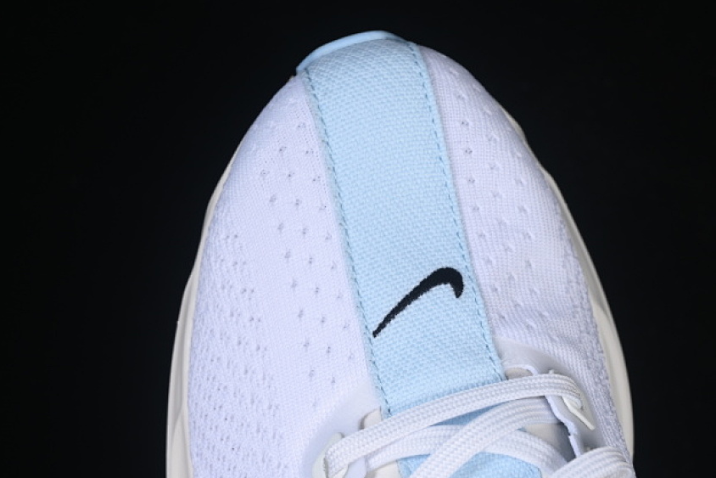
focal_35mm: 96
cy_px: 296
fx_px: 1910
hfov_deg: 21.2
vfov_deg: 14.2
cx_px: 423
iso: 160
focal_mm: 50
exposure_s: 1/100
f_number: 7.1
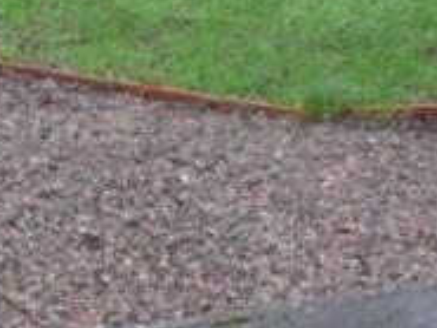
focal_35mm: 88
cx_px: 162
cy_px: -117
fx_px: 1112
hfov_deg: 22.2
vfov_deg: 15.8
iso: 100
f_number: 2.8
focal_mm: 4.6
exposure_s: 1/100
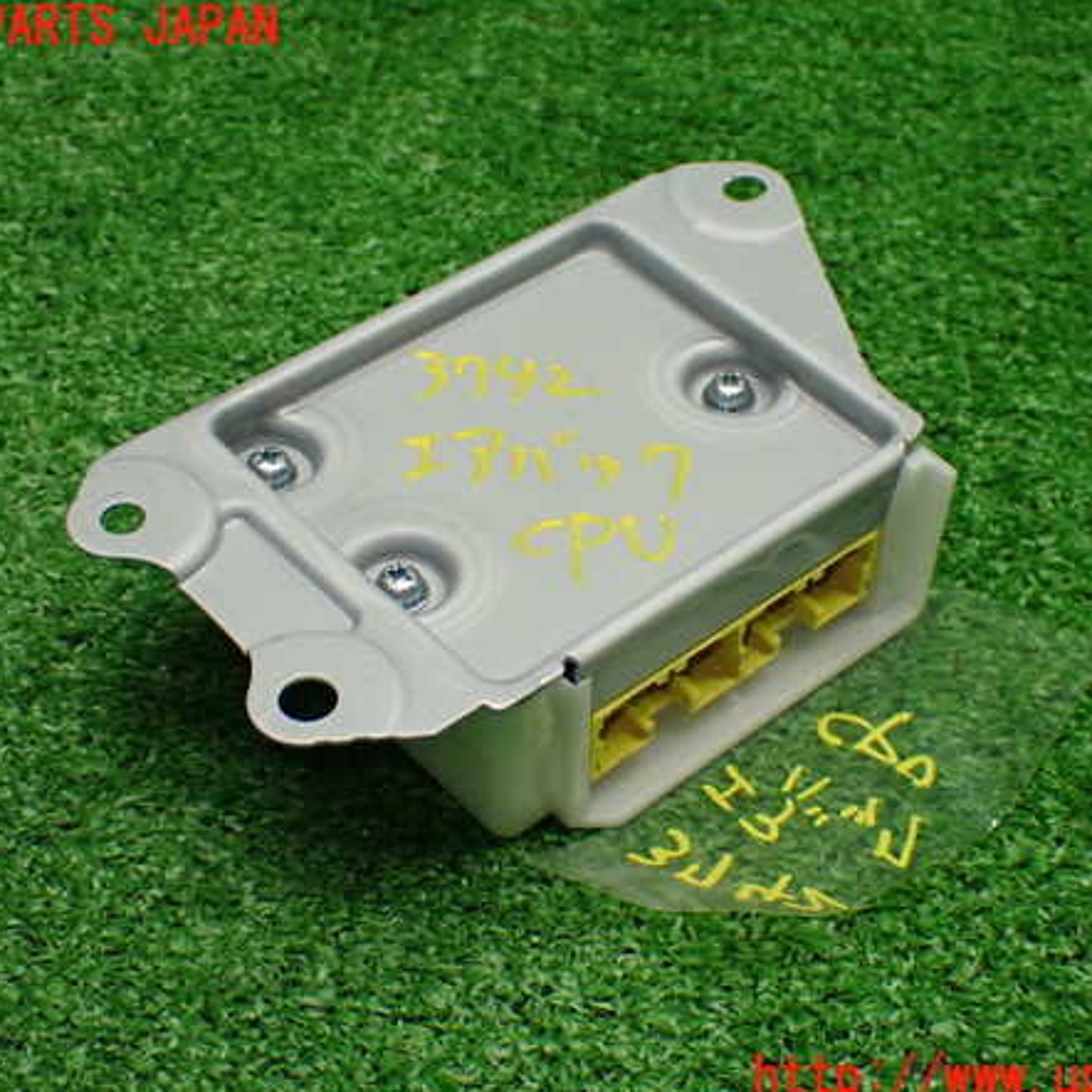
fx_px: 2141
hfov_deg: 28.6
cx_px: 571
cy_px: 553
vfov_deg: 28.6
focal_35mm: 60
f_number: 3.2
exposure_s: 1/200
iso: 800
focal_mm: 9.01
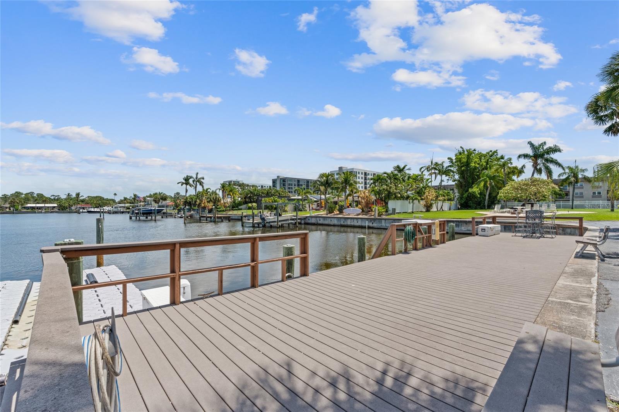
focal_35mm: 16
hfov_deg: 96.7
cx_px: 310
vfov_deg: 73.7
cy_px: 206
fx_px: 275
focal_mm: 16
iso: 250
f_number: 11
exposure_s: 1/160
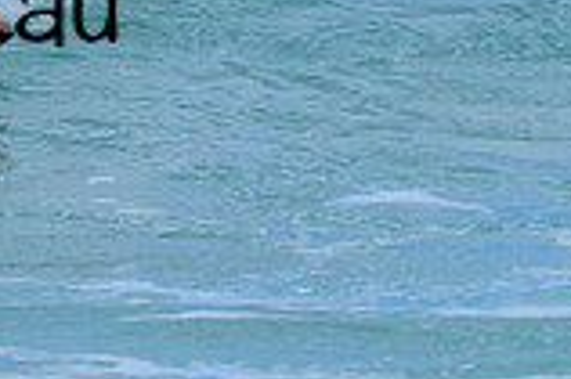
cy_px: -303
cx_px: 129
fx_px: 44761
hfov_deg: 0.7
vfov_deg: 0.5
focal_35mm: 2825
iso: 360
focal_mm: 560
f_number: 8
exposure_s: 1/2000
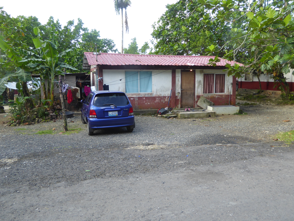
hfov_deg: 61.7
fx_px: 246
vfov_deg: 48.2
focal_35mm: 29
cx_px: 147
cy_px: 110
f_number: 3.5
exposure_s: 1/80
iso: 80
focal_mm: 5
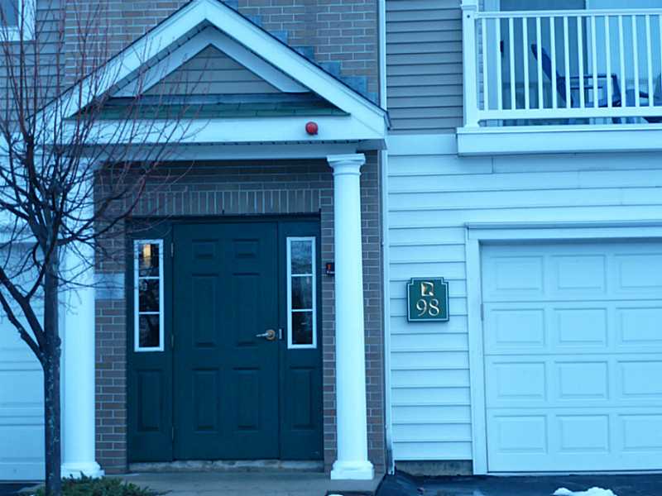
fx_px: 1453
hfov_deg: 25.7
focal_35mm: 76
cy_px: 248
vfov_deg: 19.4
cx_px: 331
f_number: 4.7
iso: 100
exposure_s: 1/100
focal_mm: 13.6
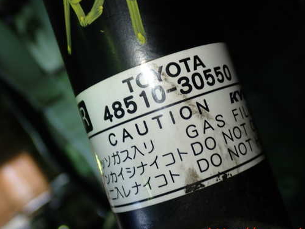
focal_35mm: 53
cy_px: 104
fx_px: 467
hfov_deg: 36.1
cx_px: 163
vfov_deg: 27.5
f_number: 2.9
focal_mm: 7.84
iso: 200
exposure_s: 1/60
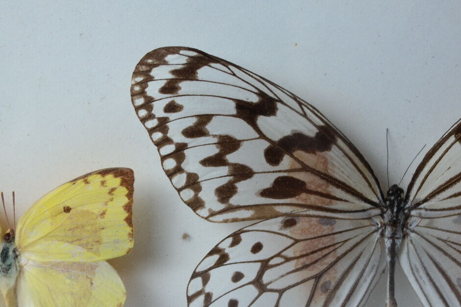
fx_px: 1242
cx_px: 274
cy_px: 190
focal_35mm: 97
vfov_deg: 14.1
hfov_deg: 21.0
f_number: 4.5
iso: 200
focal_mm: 35
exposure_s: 1/60
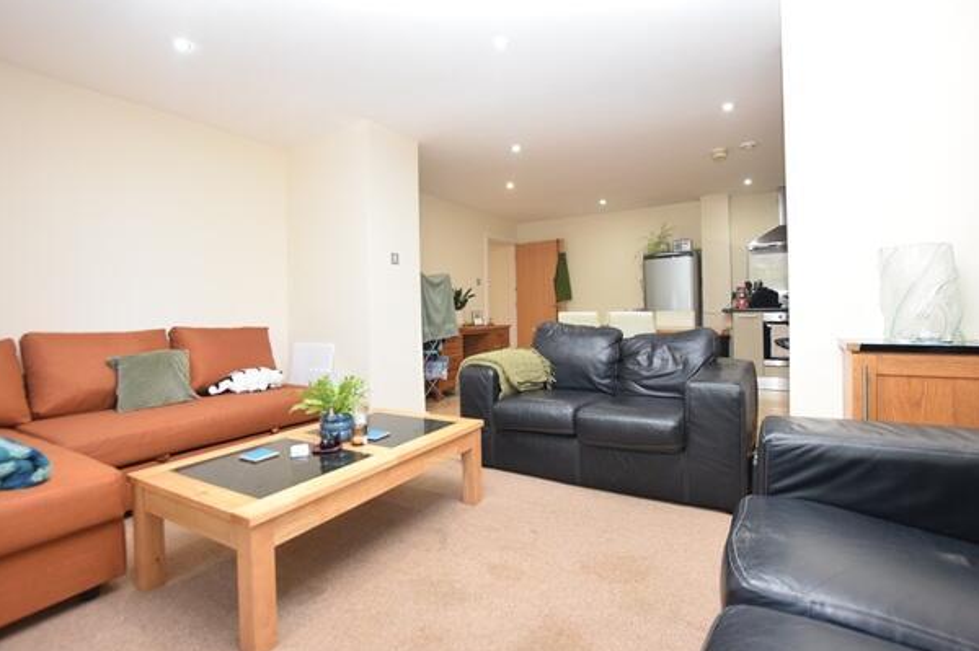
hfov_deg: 96.8
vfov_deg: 73.6
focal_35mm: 16
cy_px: 312
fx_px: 435
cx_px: 491
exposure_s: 1/100
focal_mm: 10
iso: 800
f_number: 5
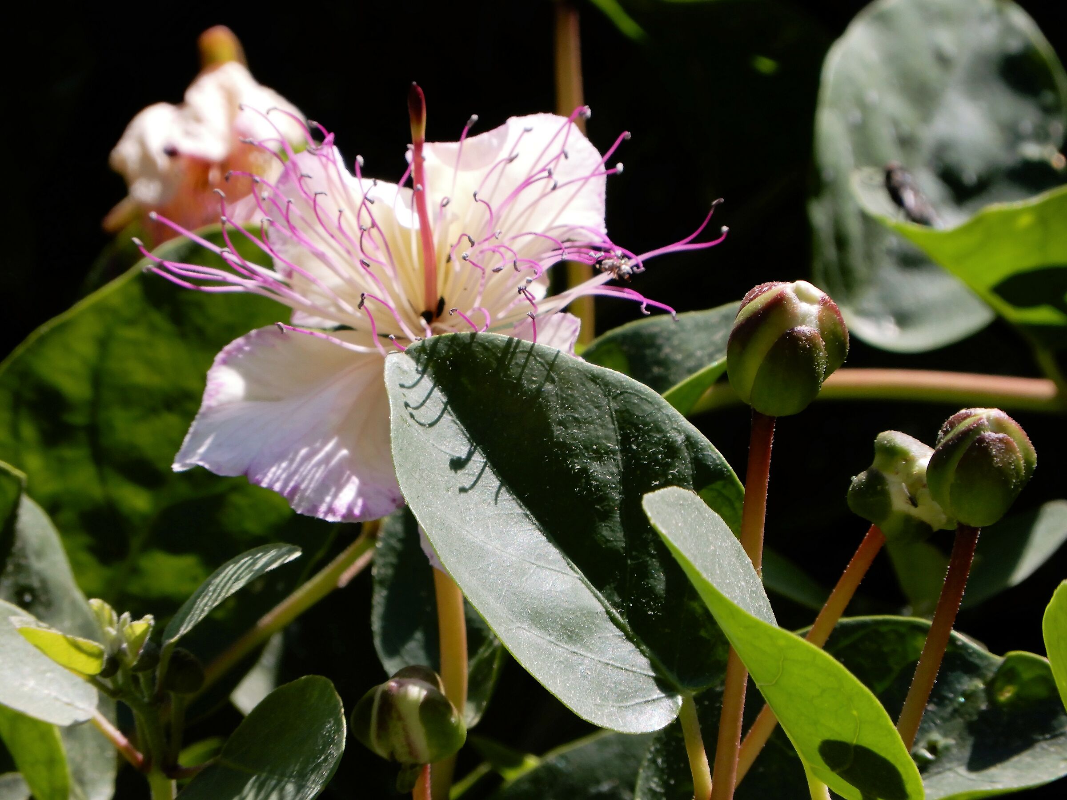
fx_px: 22193
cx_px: 534
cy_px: 400
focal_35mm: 720
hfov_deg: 2.8
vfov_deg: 2.1
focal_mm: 128
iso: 80
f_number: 6.9
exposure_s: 1/250
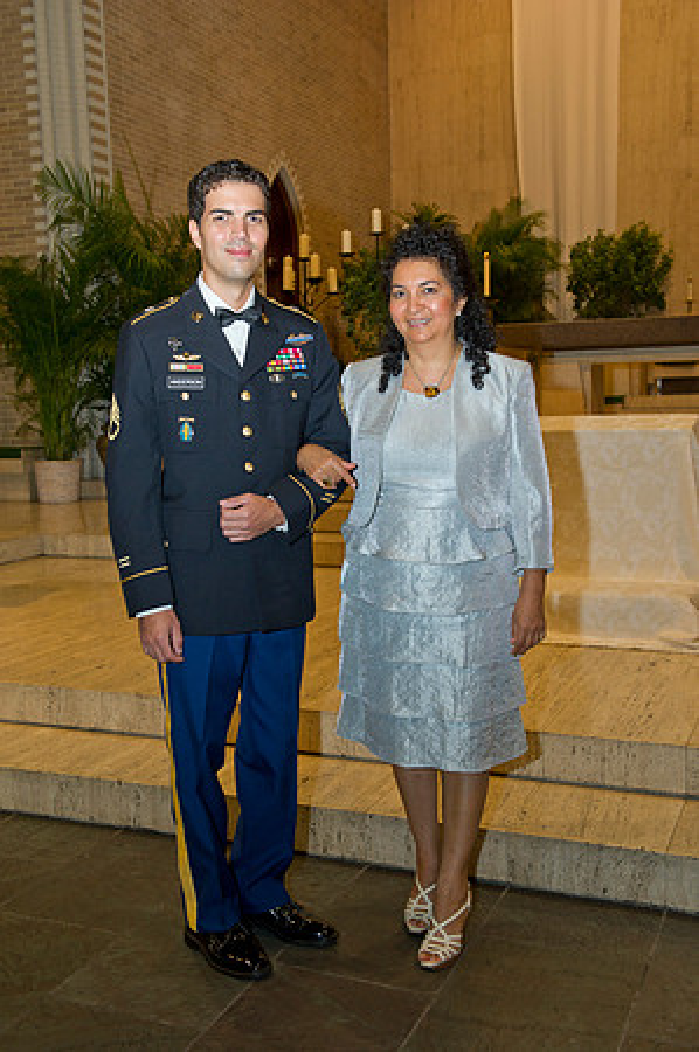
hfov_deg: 35.0
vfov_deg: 50.7
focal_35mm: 38
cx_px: 350
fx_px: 1109
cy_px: 526
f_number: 5.6
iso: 800
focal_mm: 38
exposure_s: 1/100
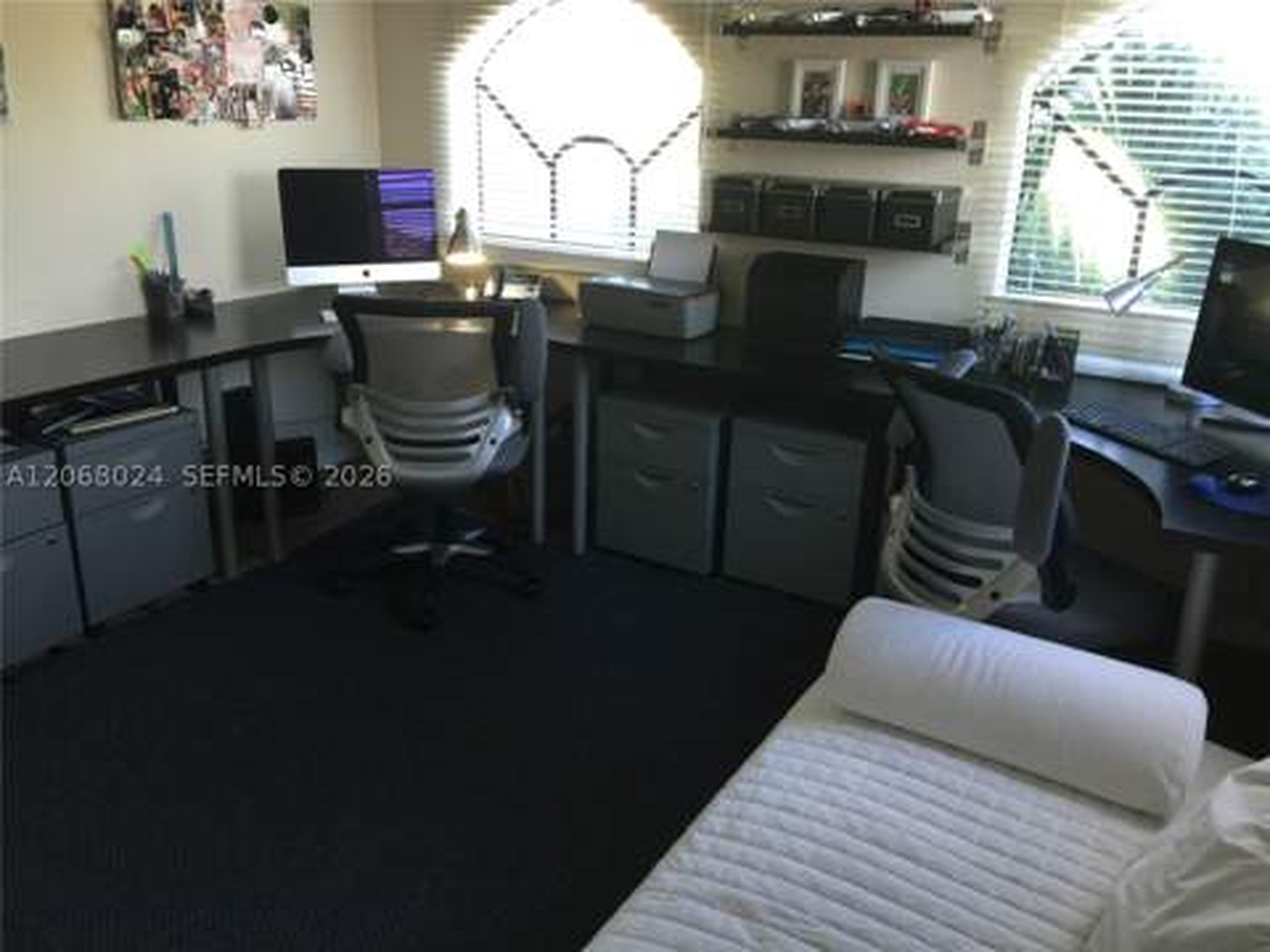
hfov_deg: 61.7
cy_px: 476
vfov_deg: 48.2
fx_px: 1064
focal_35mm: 29
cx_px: 635
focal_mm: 4.15
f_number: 2.2
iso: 32
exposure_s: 1/15
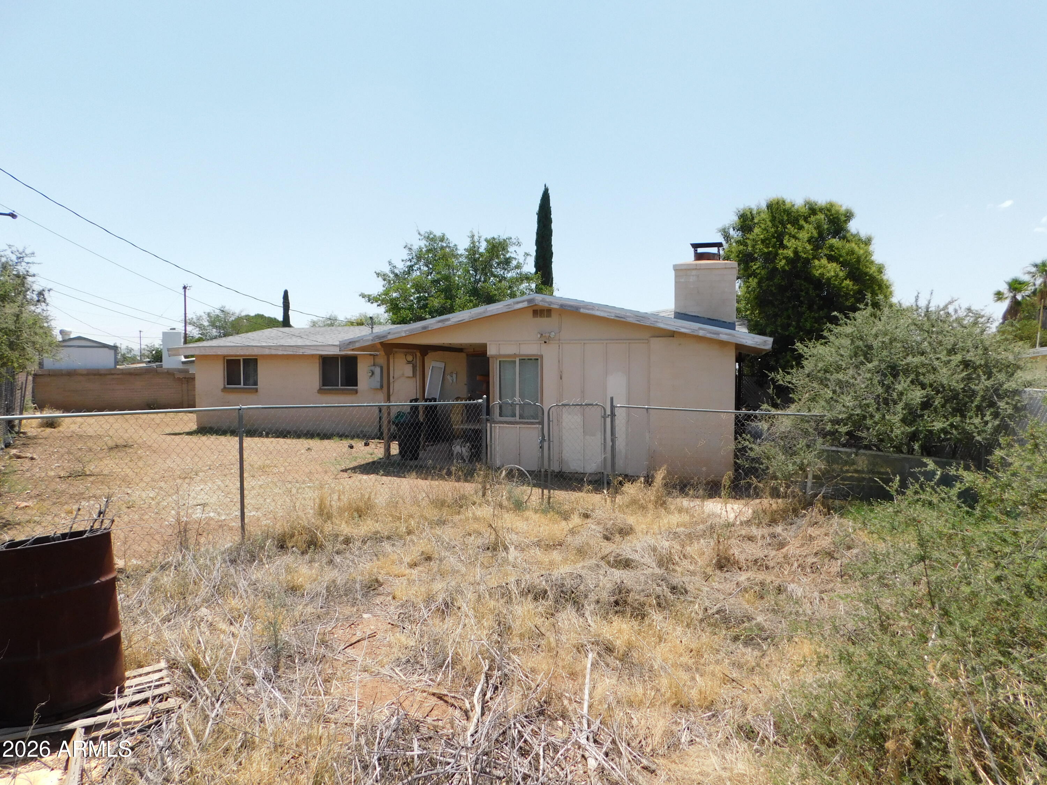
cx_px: 524
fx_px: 696
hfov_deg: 73.9
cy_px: 392
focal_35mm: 23
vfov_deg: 58.9
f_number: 3
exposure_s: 1/1250
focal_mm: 4
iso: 125
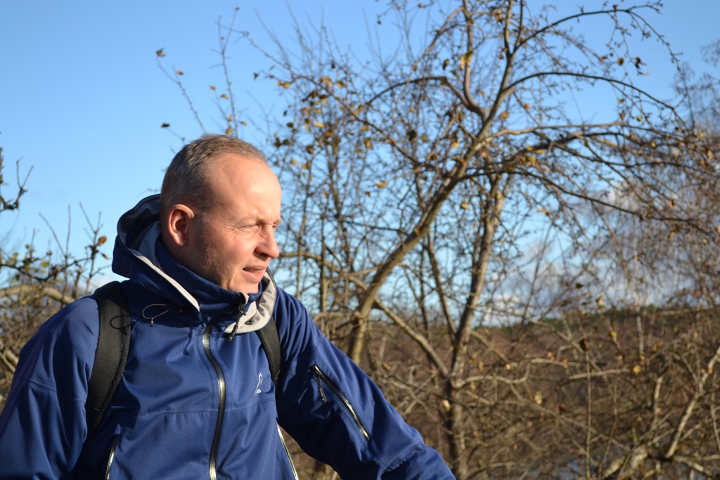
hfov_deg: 29.9
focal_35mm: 68
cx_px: 360
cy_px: 240
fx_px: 1350
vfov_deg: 20.2
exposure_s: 1/200
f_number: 7.1
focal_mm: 45
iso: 100
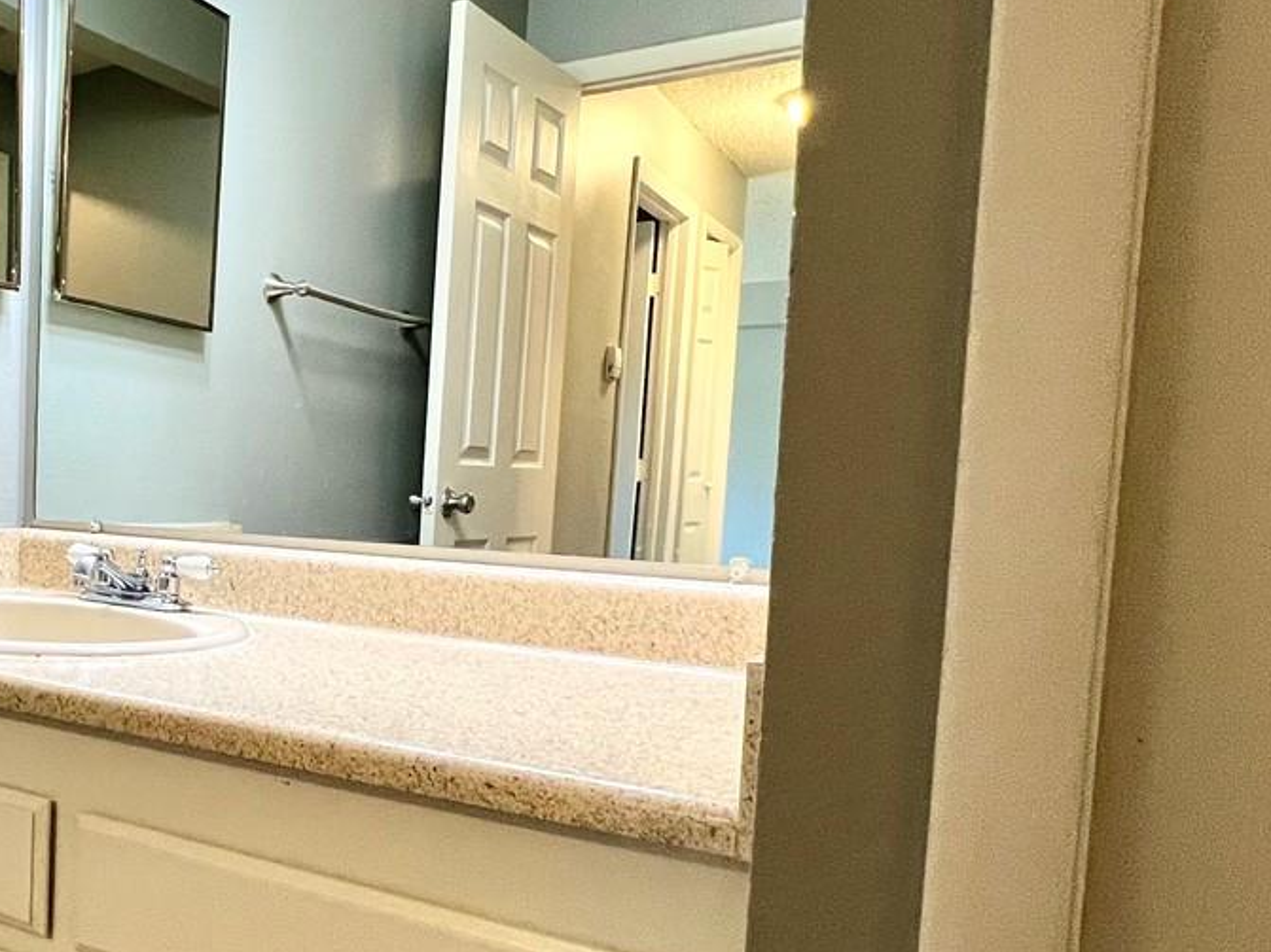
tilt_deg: -5.6
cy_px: 560
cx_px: 152
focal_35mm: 31
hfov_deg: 52.1
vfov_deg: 45.2
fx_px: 1138
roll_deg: -2.0
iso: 160
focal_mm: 1.57
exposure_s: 1/60
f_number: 1.8
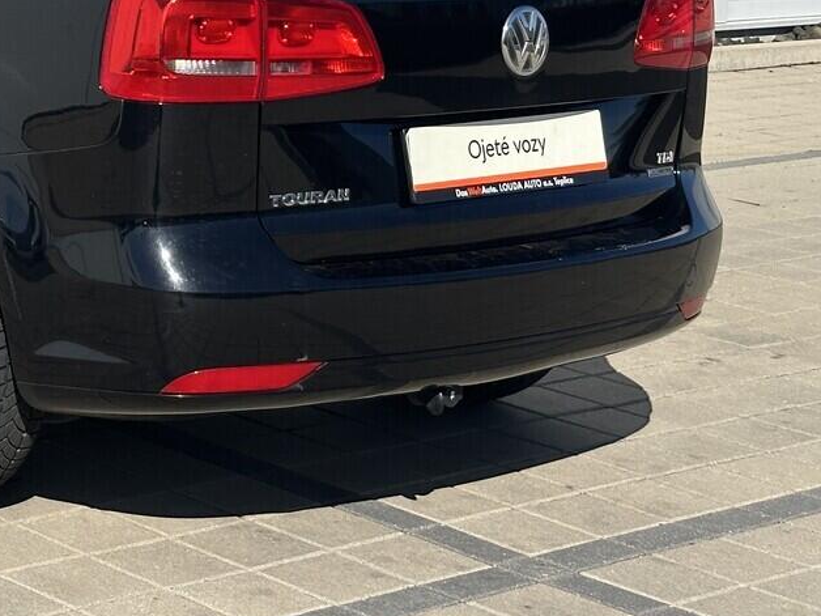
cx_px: -35
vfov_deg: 13.3
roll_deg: -0.9
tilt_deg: -4.8
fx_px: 2609
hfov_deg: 17.4
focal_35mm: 110
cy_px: 14
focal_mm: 6.86
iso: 64
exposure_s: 1/5263
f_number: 1.78
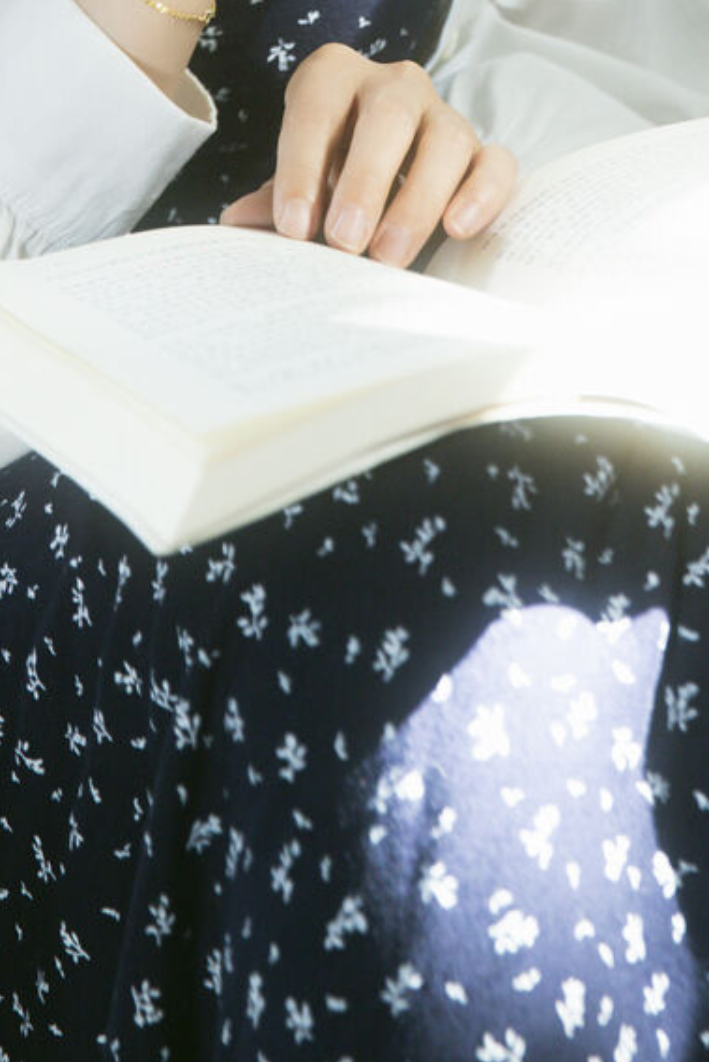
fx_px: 5520
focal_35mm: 187
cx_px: 432
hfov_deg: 7.3
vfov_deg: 10.6
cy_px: -563
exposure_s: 1/125
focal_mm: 59
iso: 500
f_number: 4
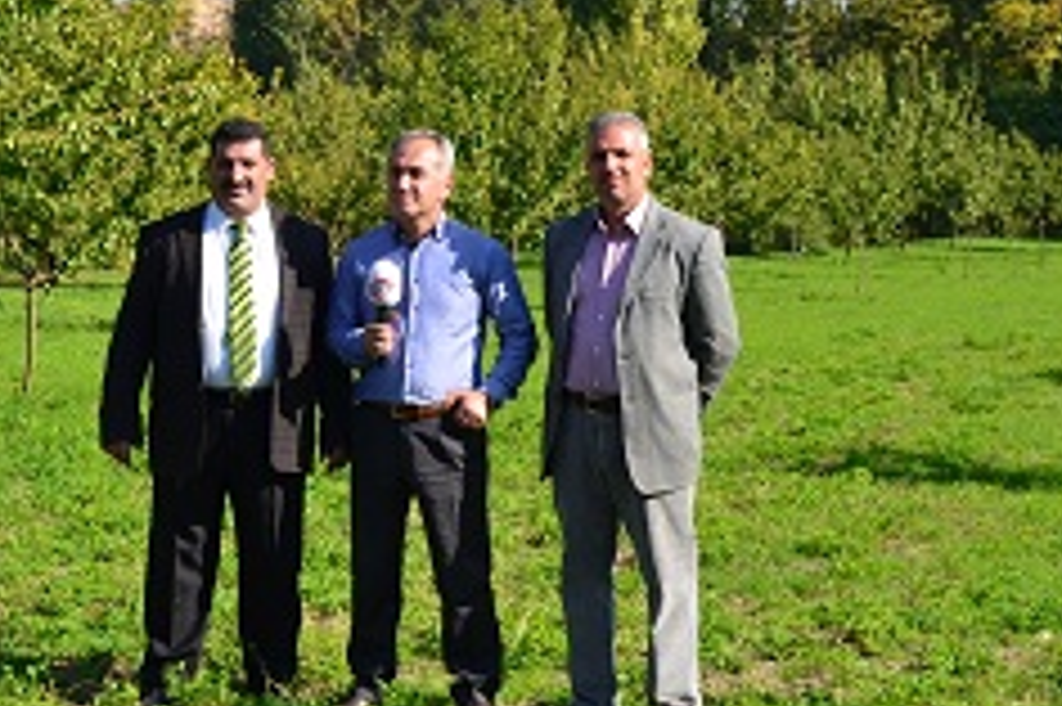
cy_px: 398
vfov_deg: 14.5
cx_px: 169
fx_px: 2771
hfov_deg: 21.4
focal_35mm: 94
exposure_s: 1/250
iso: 200
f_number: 10
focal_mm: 30
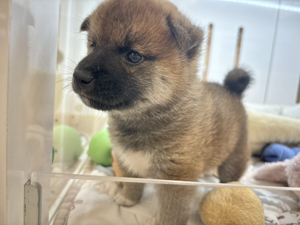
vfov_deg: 53.1
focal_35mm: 26
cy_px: 112
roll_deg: -5.9
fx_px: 225
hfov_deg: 67.3
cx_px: 150
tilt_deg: -7.0
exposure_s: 1/100
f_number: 1.6
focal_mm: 5.96
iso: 100
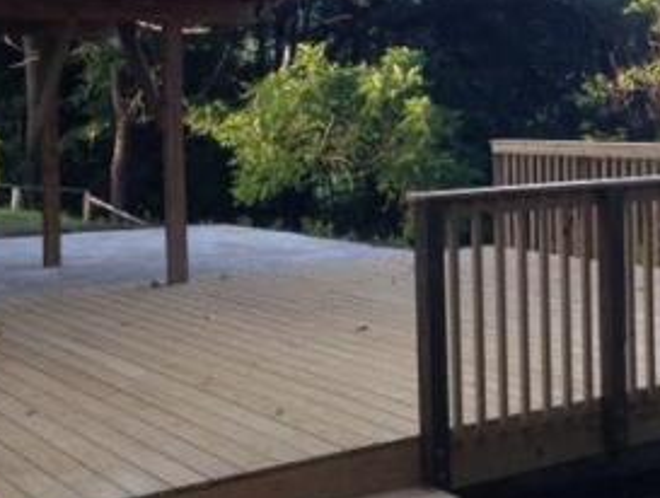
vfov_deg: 20.9
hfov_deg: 27.3
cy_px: 128
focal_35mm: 70
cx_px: 513
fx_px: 1338
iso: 100
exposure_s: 1/120
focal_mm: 4.12
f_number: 2.4
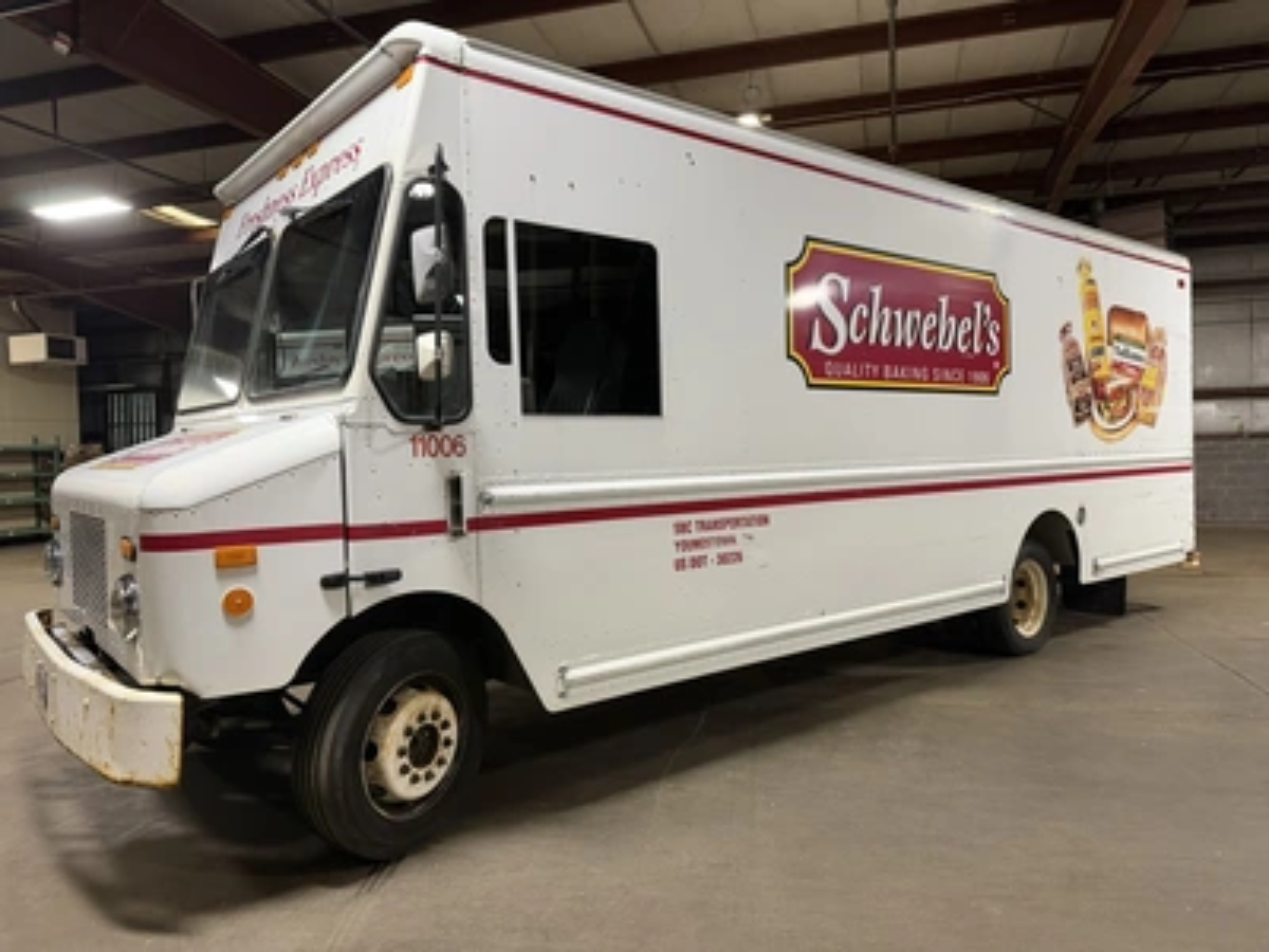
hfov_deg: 71.6
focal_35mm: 24
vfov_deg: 56.8
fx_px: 880
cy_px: 476
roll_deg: +1.4
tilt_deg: +0.3
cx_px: 634
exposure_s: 1/60
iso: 400
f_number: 1.78
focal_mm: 6.76
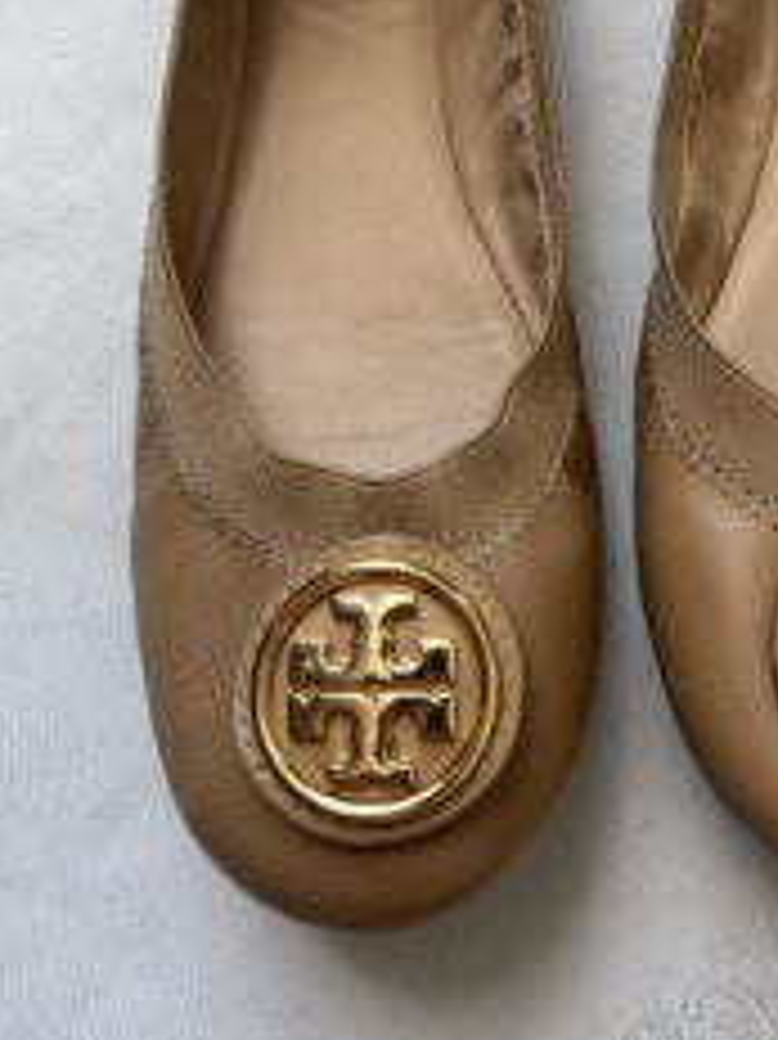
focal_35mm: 45
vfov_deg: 40.7
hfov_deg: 31.5
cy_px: 243
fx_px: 1350
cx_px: 598
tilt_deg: -78.8
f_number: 1.5
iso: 50
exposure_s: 1/121
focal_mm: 5.7
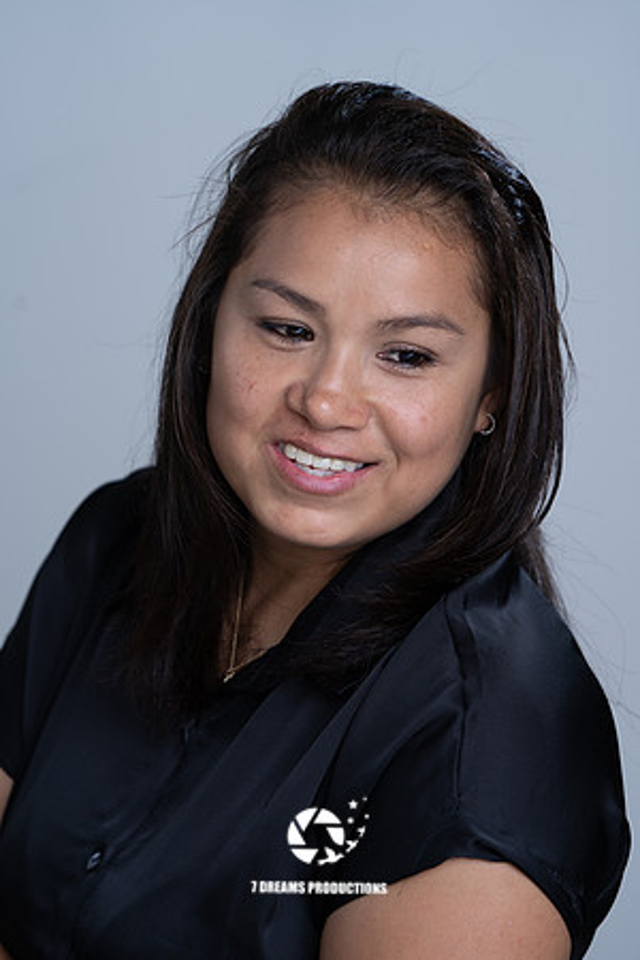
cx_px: 320
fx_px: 4613
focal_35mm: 173
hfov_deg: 7.9
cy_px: 480
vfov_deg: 11.9
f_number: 5.6
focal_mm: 173
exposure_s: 1/200
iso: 160
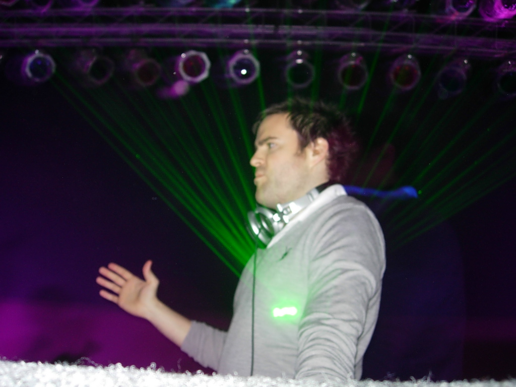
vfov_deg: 37.7
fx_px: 566
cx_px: 258
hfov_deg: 49.0
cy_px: 194
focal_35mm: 38
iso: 79
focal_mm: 7.8
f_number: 2.8
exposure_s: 1
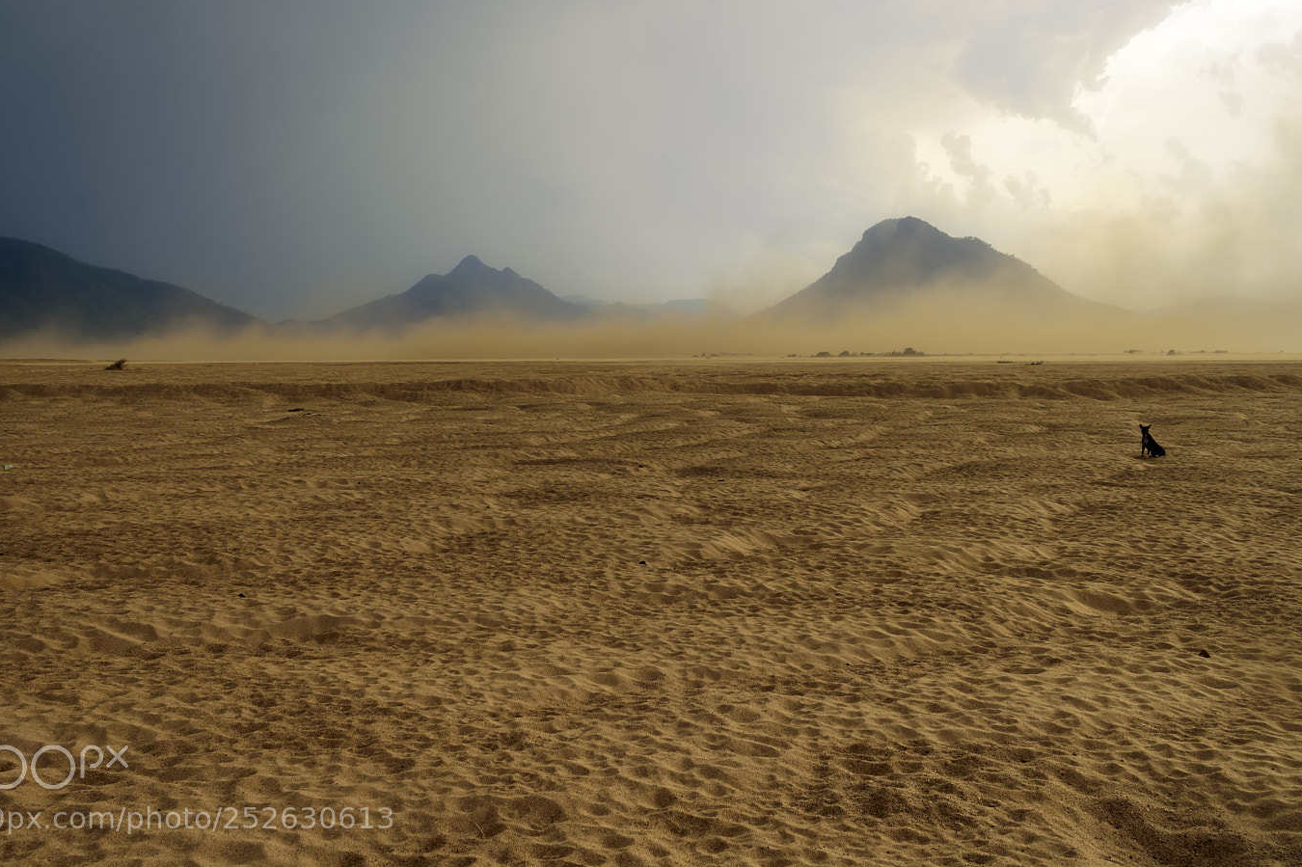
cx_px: 661
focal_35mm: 32
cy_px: 380
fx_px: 1157
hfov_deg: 58.7
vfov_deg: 41.0
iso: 100
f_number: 11
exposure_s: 1/6
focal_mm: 18
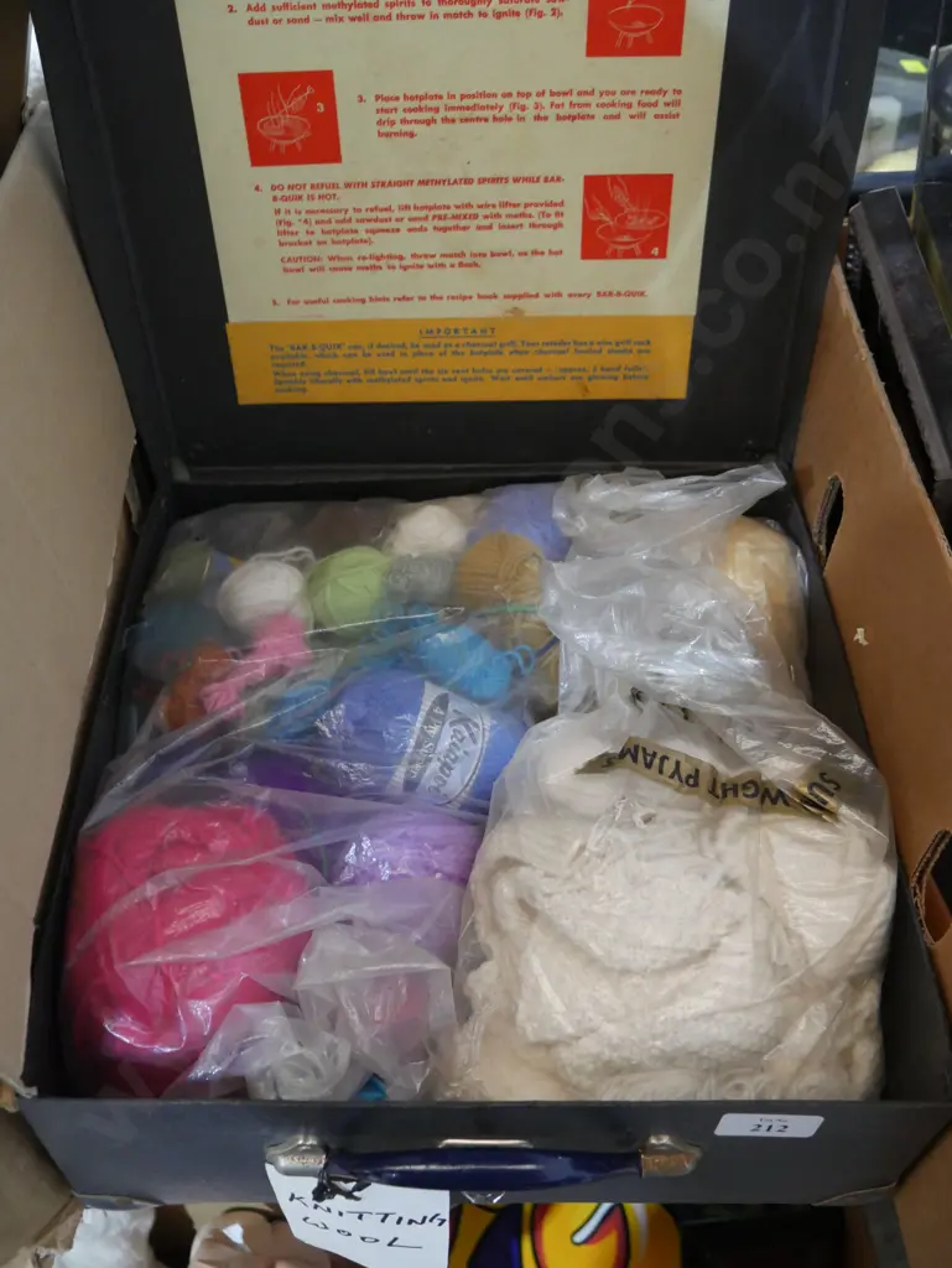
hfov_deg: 44.2
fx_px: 1172
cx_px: 476
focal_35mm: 32
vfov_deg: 56.8
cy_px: 634
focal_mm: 16
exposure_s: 1/60
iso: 2000
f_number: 3.6
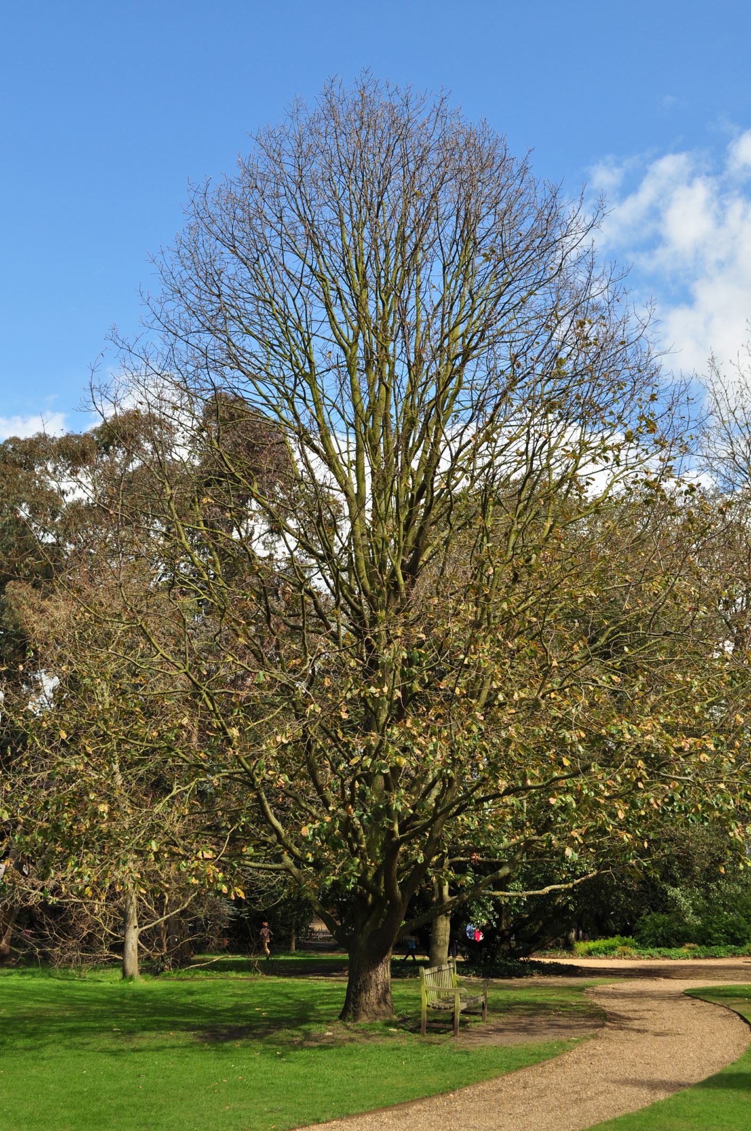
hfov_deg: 34.1
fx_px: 1224
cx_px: 376
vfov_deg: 49.6
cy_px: 566
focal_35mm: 39
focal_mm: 26
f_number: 8
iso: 250
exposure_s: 1/640
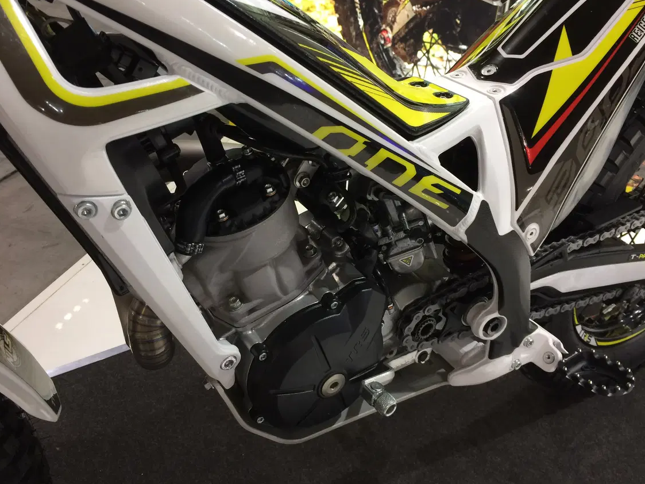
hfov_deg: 58.3
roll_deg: -1.2
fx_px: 578
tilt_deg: -33.3
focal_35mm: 31
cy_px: 228
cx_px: 330
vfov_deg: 45.4
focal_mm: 4.15
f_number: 2.2
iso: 64
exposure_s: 1/33
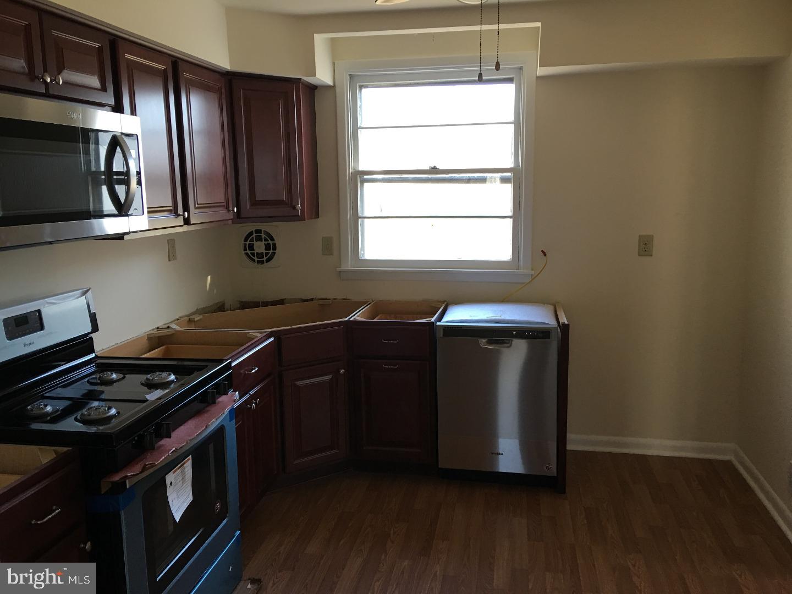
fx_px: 664
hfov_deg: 61.7
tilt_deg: -9.1
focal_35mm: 29
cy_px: 297
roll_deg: -0.2
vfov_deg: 48.2
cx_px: 396
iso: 32
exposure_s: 1/15
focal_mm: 4.15
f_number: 2.2
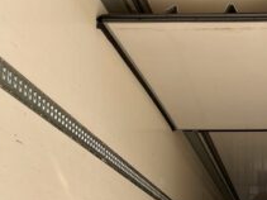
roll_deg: -0.1
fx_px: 570
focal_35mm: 74
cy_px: 215
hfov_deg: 25.2
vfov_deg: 19.1
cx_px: 258
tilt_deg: +8.2
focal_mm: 4.2
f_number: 1.6
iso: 32
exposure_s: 1/1304
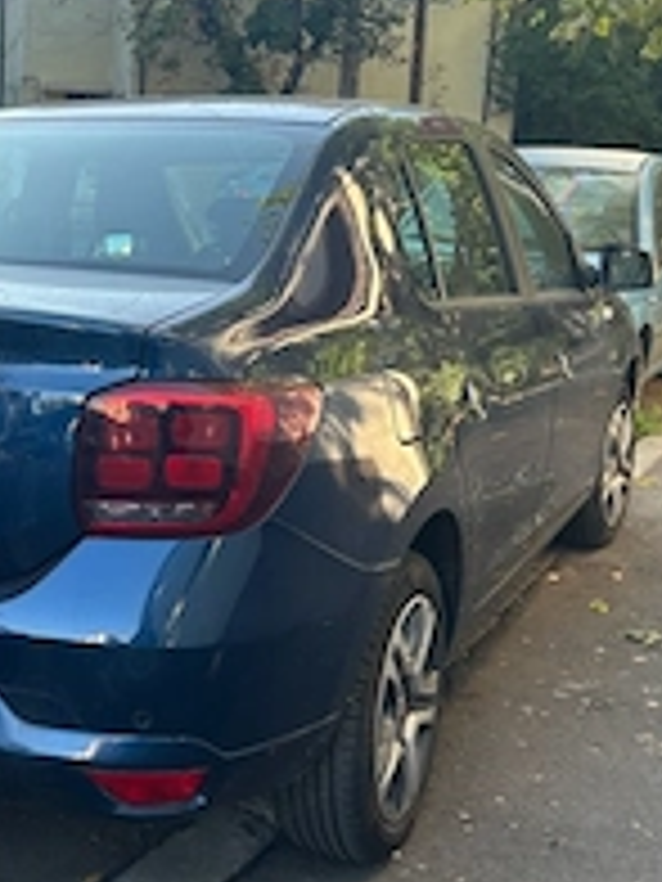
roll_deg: -4.7
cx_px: 104
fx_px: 1351
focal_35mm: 53
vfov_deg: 36.2
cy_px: 450
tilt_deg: -12.4
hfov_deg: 26.8
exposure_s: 1/231
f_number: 1.5
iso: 40
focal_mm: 5.7
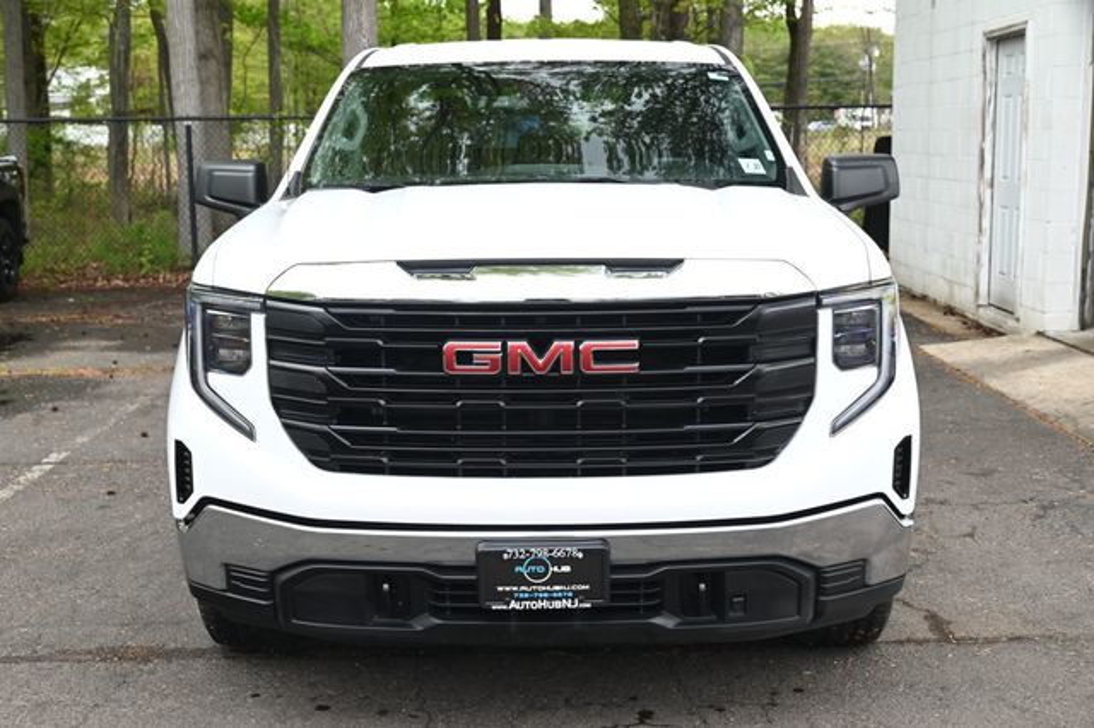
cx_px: 547
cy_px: 364
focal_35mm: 48
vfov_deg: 28.0
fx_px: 1458
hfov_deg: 41.1
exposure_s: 1/60
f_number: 7.1
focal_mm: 48
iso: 360
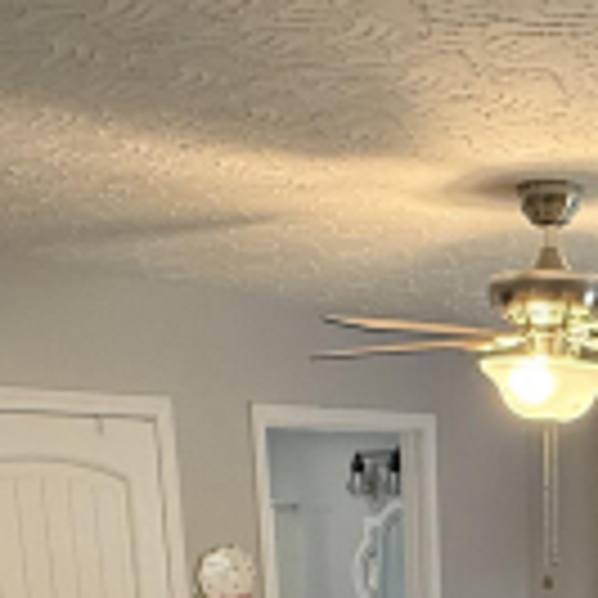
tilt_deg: -15.0
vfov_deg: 23.9
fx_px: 1212
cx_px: 591
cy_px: 805
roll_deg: -0.2
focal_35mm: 62
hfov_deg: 26.3
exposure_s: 1/120
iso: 500
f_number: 2.2
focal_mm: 2.22
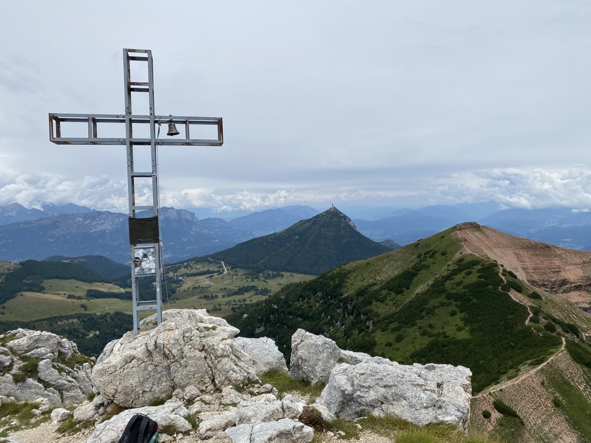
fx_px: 444
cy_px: 222
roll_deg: +1.1
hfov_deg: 67.3
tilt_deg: -2.6
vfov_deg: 53.1
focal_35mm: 26
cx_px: 296
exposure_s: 1/5236
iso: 32
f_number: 1.8
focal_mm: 4.25
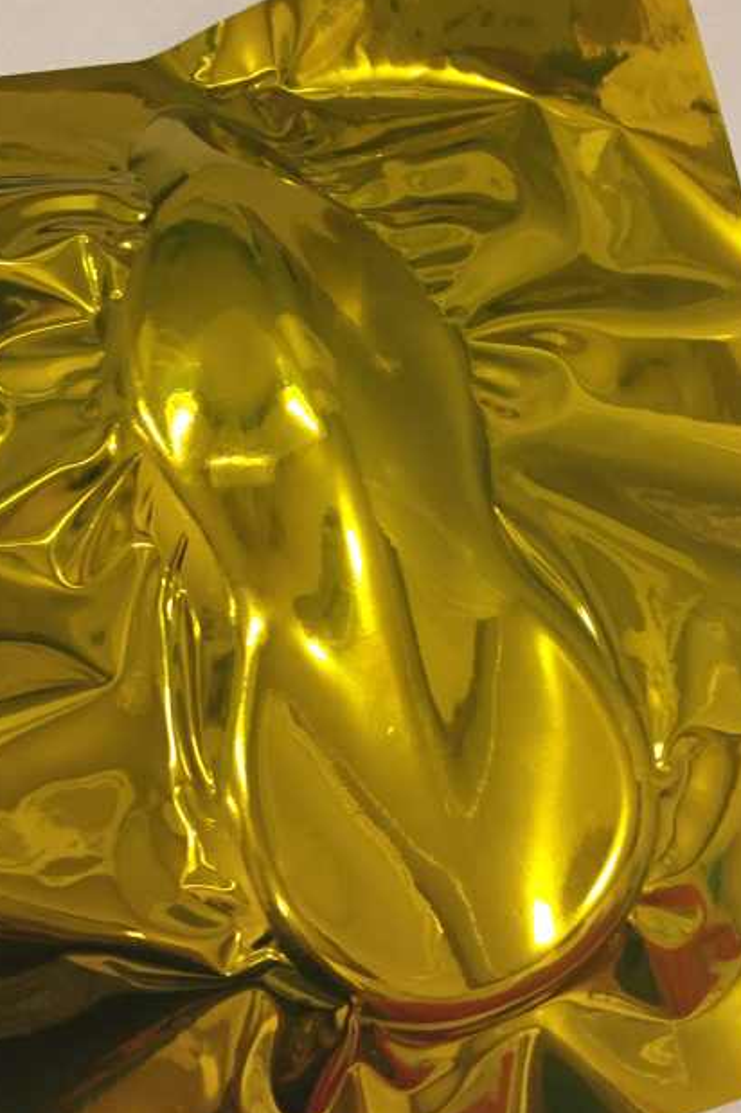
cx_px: 326
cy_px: 444
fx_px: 1205
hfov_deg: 34.1
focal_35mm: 39
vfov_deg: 49.3
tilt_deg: -65.9
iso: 250
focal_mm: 4.15
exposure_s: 1/33
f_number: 2.2
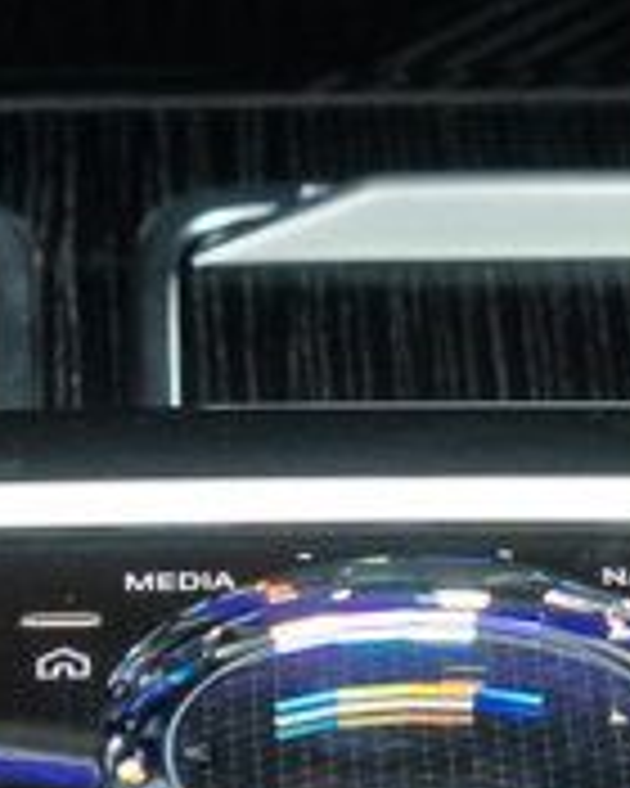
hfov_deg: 4.5
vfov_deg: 5.5
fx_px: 8041
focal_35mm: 345
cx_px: 122
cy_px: -802
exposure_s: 1/50
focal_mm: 28
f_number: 3.2
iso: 1250
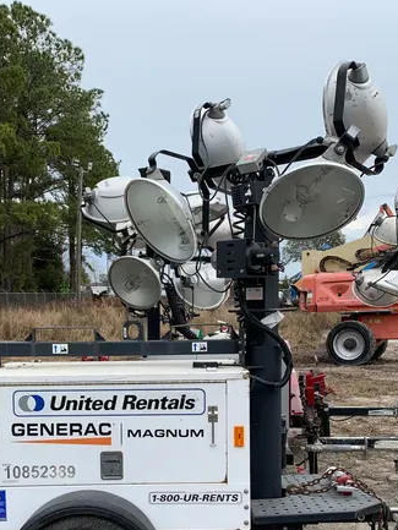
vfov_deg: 41.8
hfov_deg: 32.8
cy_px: 389
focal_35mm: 44
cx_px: 154
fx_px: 674
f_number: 1.8
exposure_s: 1/1163
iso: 25
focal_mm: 4.25
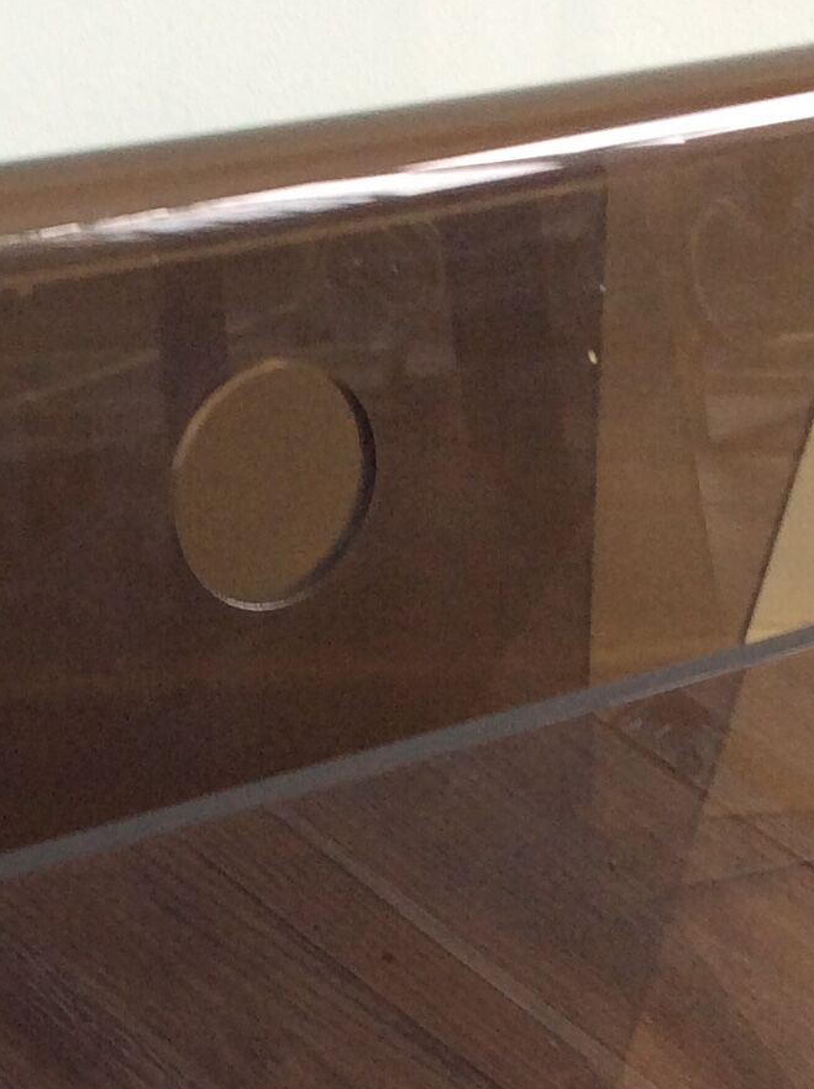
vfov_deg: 20.8
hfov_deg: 15.6
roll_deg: -3.5
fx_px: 2954
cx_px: 147
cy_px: 786
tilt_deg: -30.0
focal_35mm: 94
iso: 64
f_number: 2.4
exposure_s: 1/25
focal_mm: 3.3
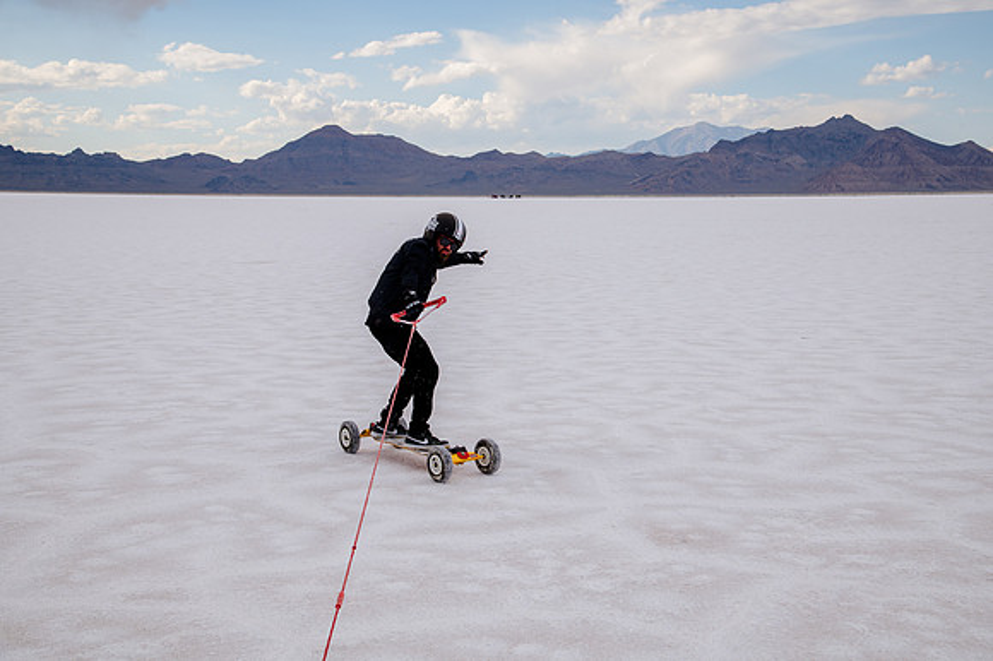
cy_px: 330
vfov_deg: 26.8
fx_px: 1386
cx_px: 496
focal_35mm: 50
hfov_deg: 39.4
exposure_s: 1/400
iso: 100
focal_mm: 50
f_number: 9
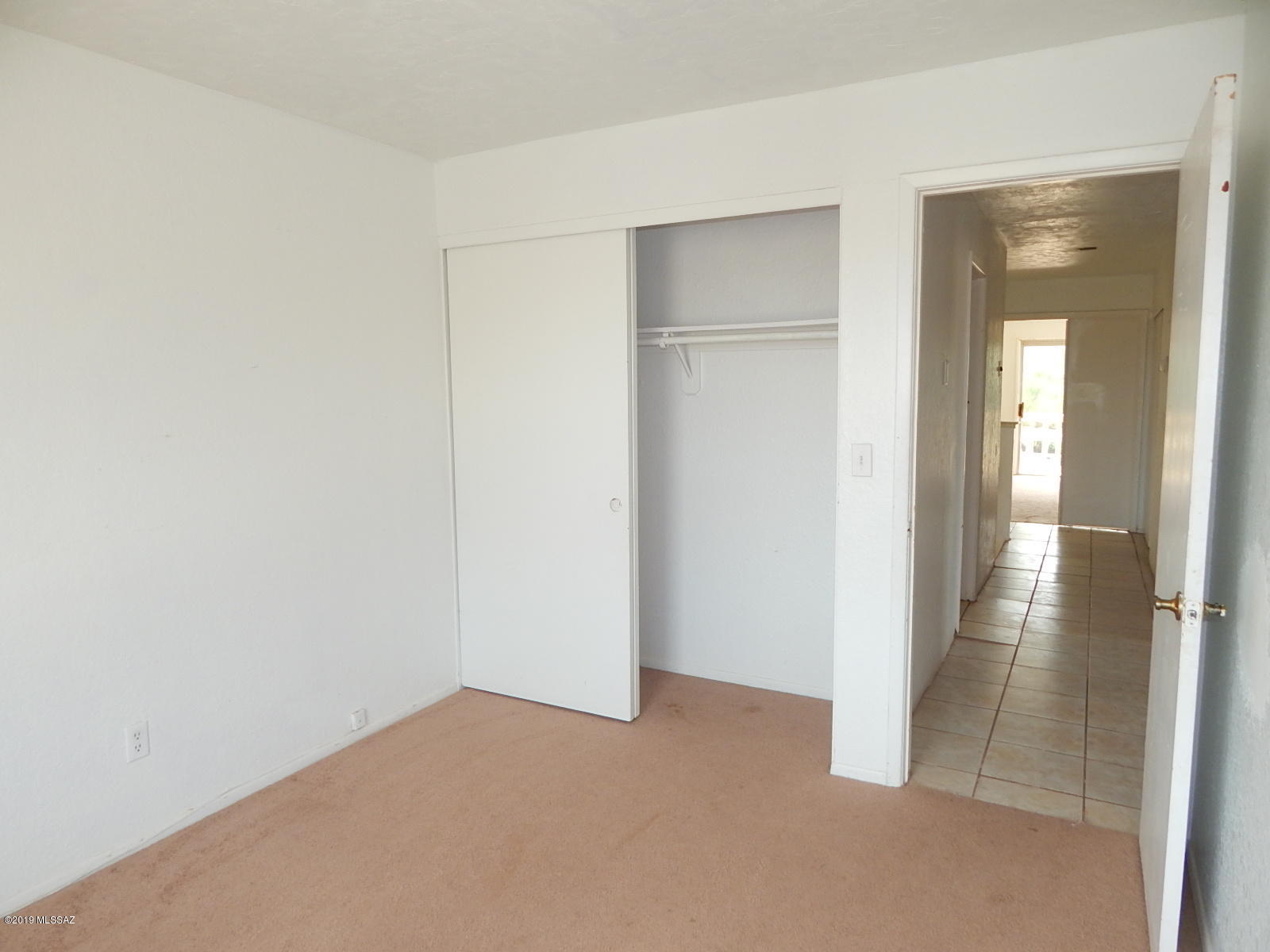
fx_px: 807
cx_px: 635
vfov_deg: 61.1
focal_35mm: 22
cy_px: 476
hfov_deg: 76.4
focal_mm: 4
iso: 125
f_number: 3
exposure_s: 1/50
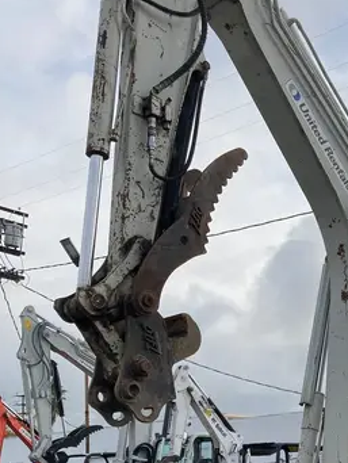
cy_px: 395
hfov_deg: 23.3
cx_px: 362
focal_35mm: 60
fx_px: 803
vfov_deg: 31.0
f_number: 1.8
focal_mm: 3.99
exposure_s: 1/2114
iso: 20
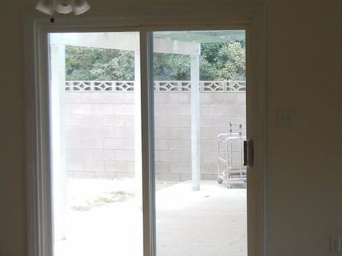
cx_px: 328
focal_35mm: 89
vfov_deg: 16.6
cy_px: 132
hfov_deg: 21.4
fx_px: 879
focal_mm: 5.4
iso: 160
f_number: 3.5
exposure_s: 1/52.1
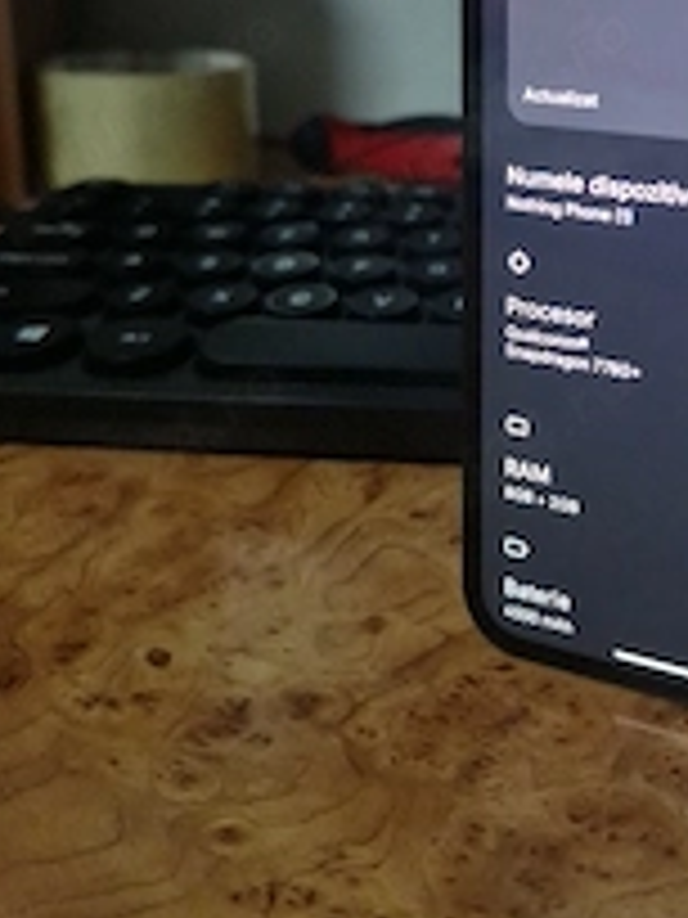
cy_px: 176
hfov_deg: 31.2
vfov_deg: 40.3
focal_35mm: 45
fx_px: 1193
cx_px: 576
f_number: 1.8
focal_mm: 6.4
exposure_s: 1/60.2
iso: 160
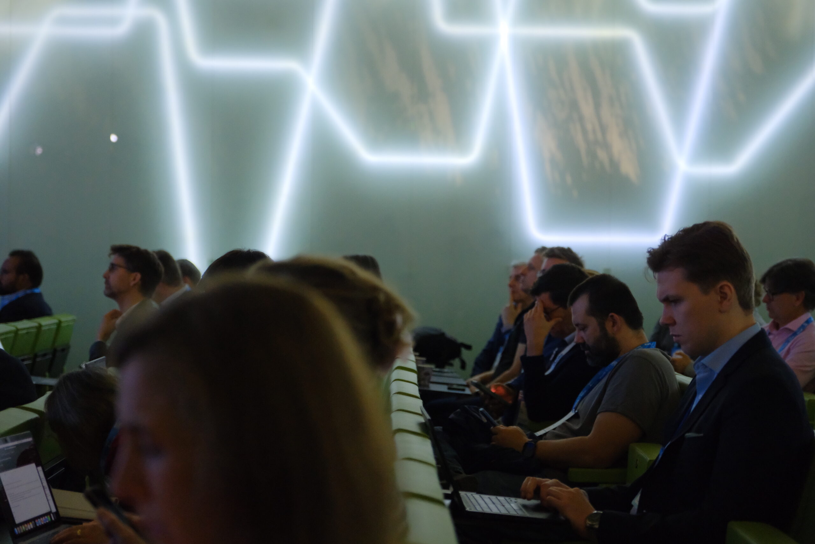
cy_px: 272
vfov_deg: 16.5
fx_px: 1879
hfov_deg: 24.5
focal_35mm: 83
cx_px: 408
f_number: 2.8
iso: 4000
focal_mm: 55
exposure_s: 1/125
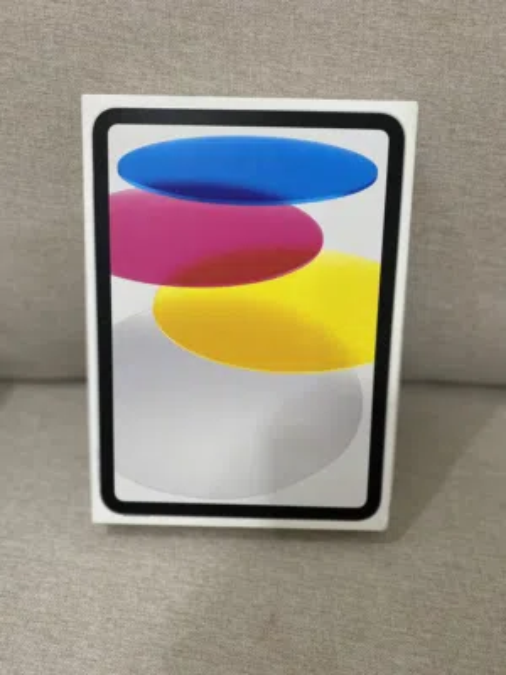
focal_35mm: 26
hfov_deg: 53.1
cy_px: 338
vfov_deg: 67.3
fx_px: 507
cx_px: 253
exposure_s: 1/50
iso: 320
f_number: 1.8
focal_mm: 4.25
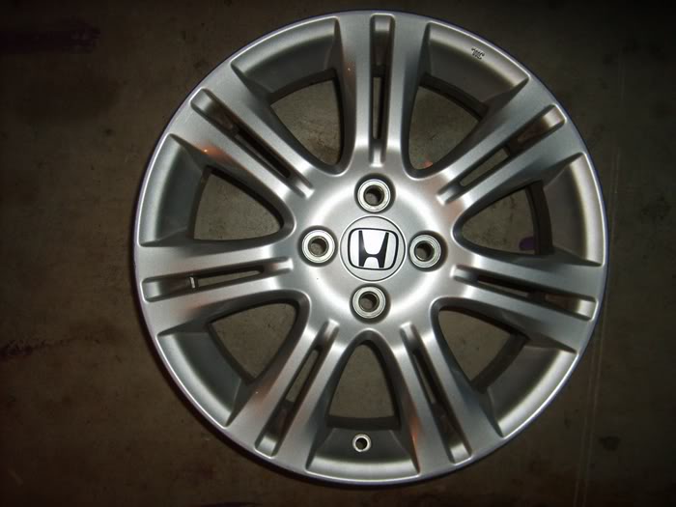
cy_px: 254
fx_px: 683
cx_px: 338
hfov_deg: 52.6
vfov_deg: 40.7
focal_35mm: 35
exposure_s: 1/45
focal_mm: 5.8
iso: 100
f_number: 2.8
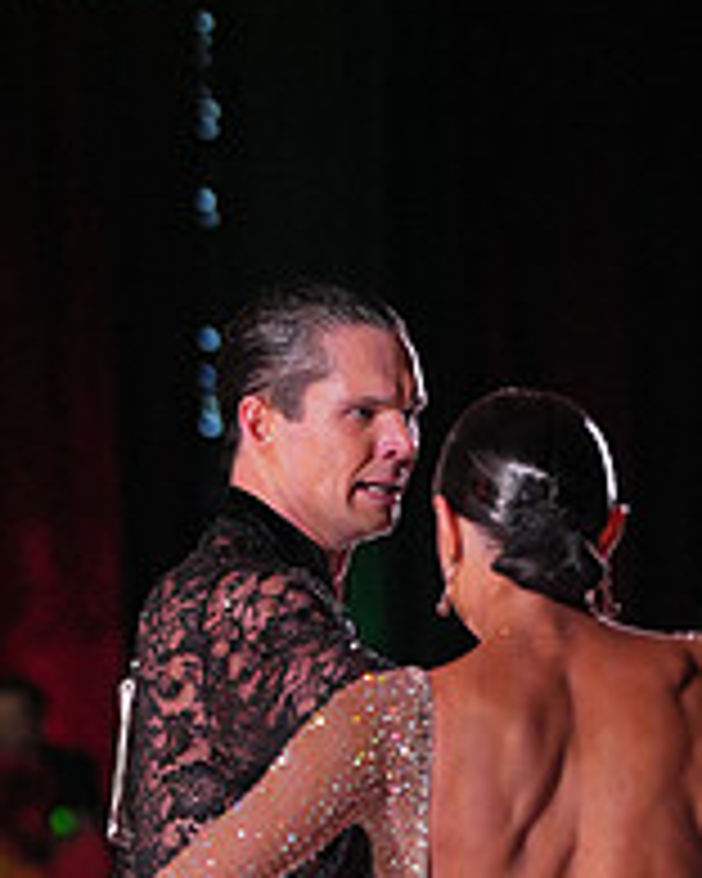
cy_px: 1103
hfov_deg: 5.0
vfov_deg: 6.3
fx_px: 7973
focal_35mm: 307
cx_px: 254
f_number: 2.8
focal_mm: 110
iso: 2000
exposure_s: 1/800
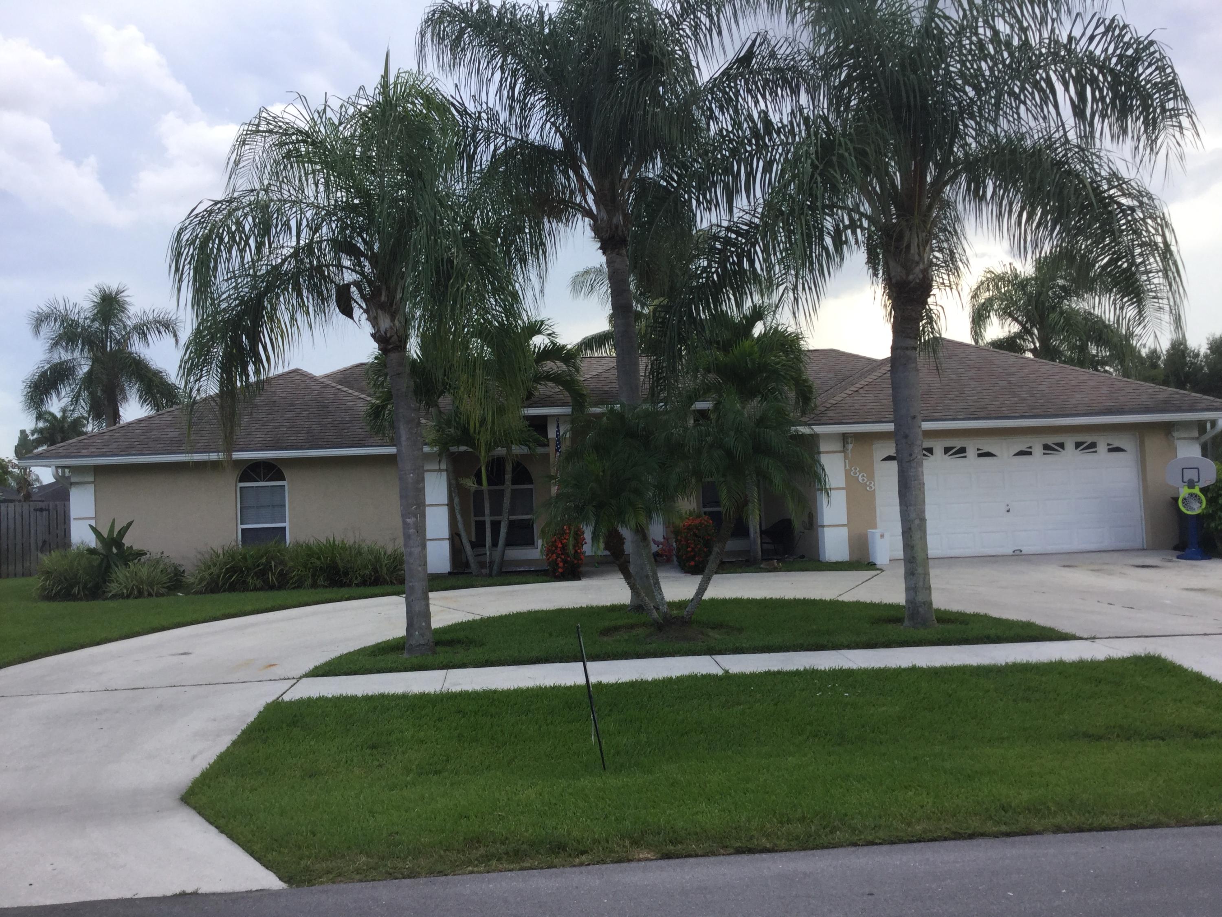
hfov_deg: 58.4
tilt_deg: +5.1
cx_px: 611
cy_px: 458
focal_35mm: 31
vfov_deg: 45.4
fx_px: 1094
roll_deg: +0.4
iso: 25
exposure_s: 1/262
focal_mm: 3.3
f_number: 2.4
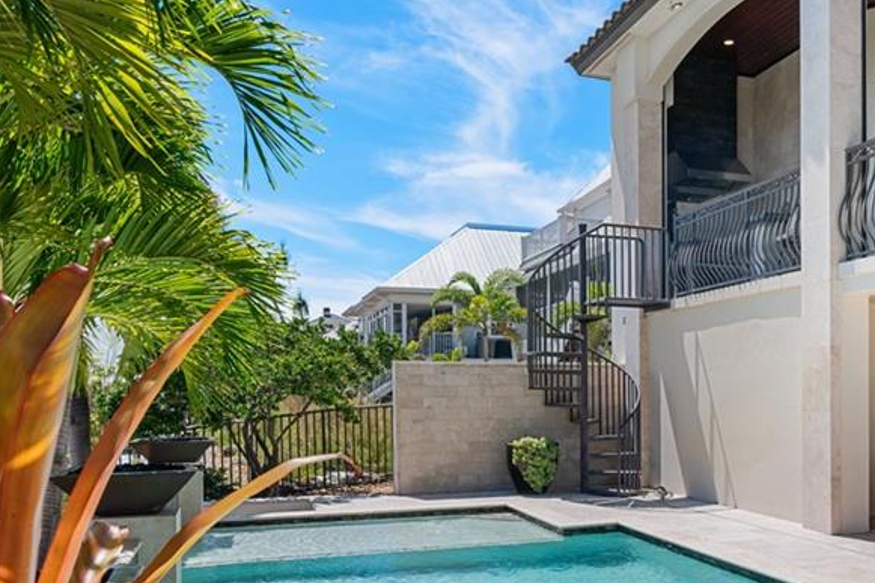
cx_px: 630
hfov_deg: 50.3
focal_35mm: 37
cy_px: 394
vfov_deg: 35.5
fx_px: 899
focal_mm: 21
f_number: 10
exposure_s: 1/200
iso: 320
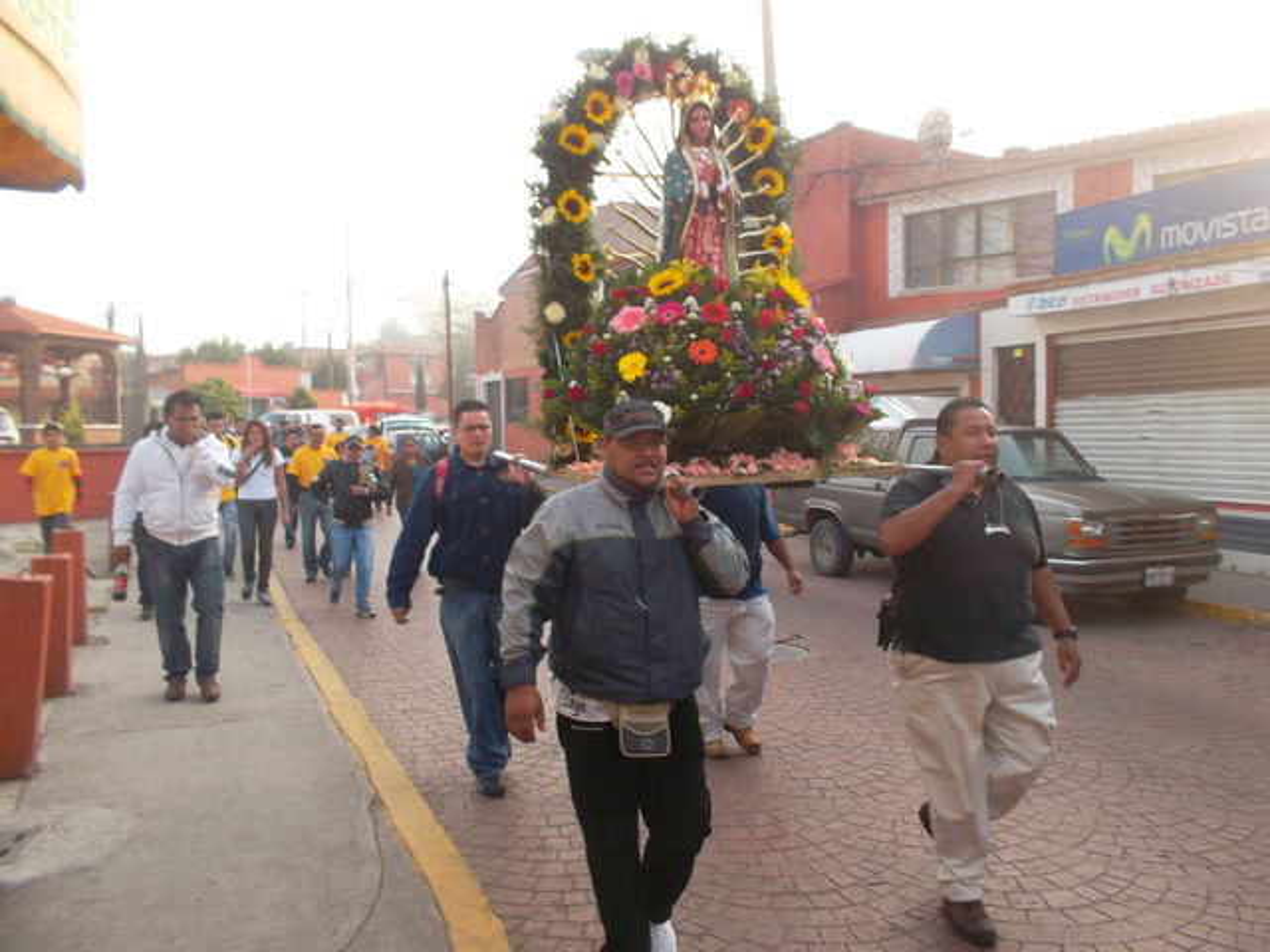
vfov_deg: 49.7
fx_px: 1027
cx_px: 635
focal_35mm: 28
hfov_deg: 63.4
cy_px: 476
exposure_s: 1/140
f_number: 3.3
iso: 80
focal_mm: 4.1
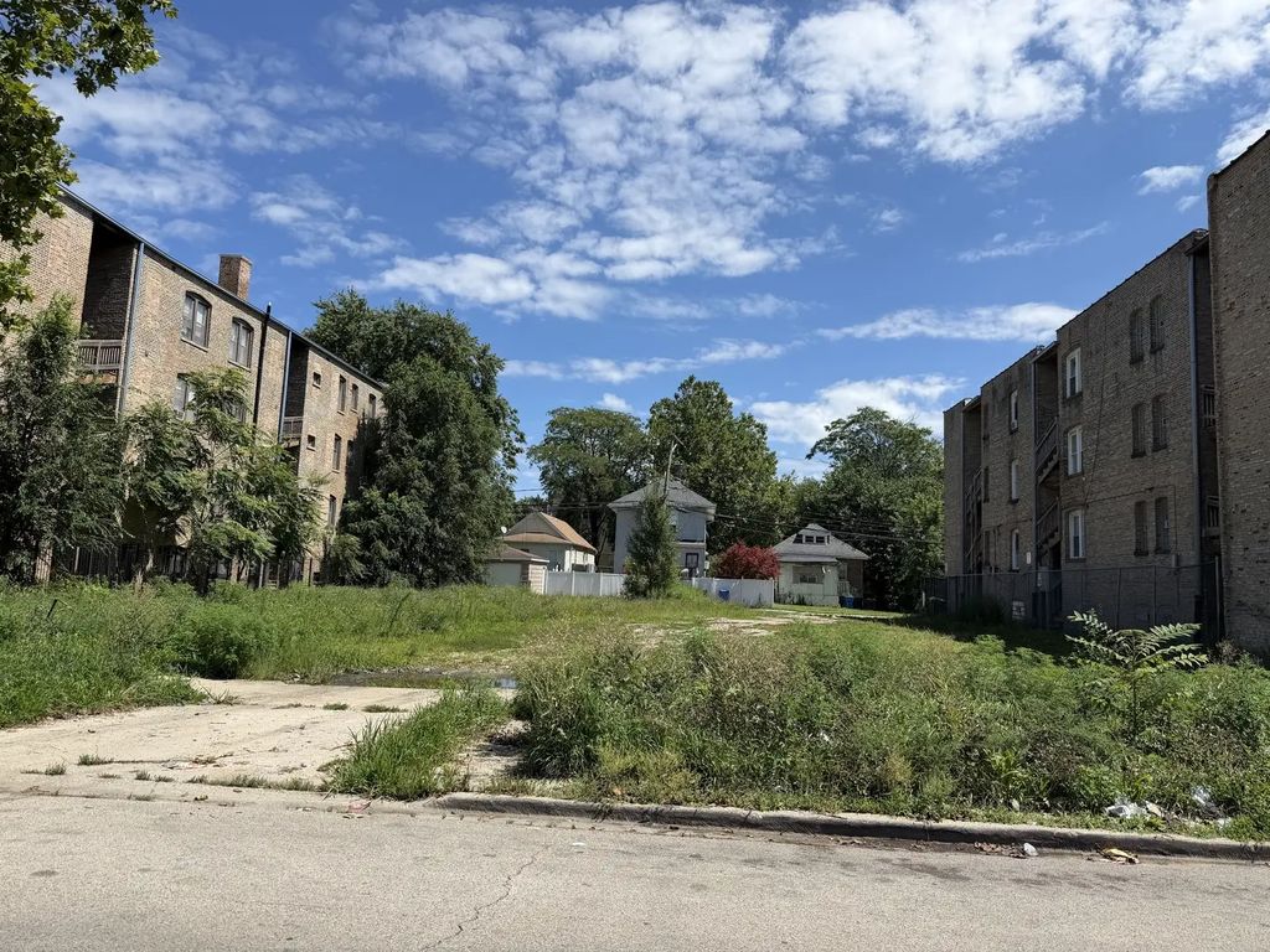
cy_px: 476
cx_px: 635
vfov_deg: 56.8
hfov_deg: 71.6
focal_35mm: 24
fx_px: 881
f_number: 1.78
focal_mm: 6.76
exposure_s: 1/4975
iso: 80
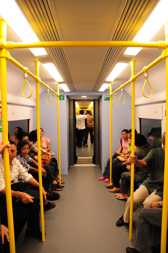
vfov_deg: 67.4
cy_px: 126
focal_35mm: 27
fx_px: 189
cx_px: 84
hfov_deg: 47.8
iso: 1250
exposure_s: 1/60
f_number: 4
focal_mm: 18
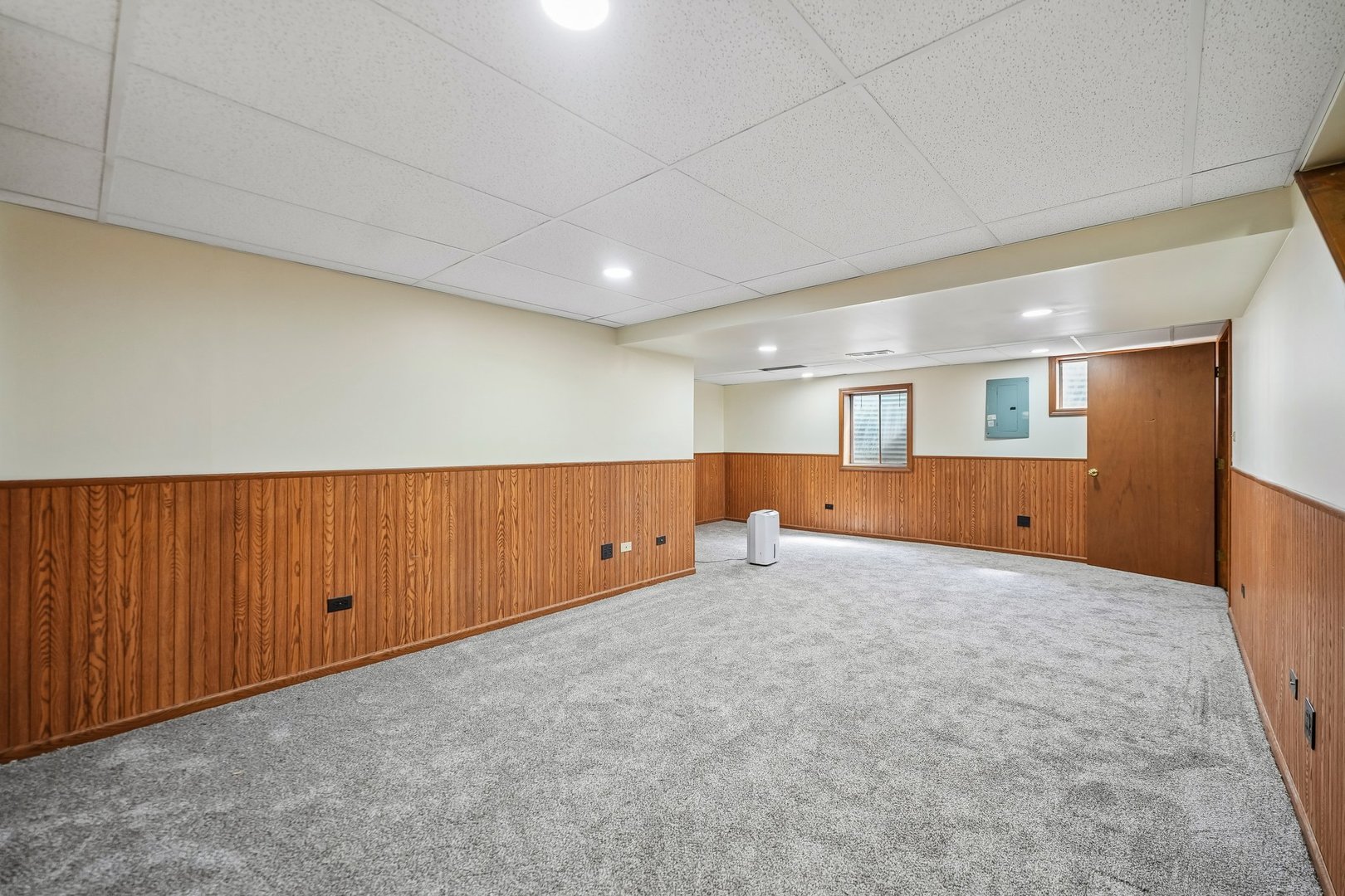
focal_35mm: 14
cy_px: 448
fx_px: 523
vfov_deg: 81.2
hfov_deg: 104.3
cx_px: 672
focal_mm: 14
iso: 400
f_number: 3.2
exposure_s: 1/40
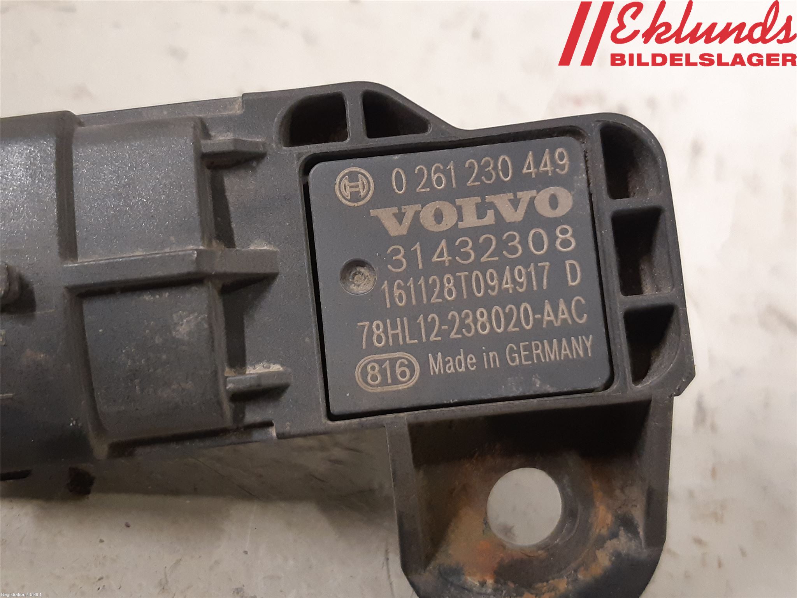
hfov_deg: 67.3
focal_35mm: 26
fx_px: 599
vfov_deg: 53.1
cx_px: 398
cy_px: 299
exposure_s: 1/25
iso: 250
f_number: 1.7
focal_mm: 3.93
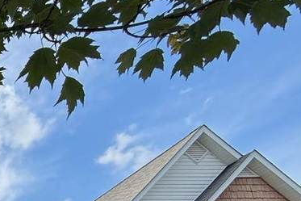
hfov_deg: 24.3
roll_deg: -0.1
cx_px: -206
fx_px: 418
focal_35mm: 50
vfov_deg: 20.0
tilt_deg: +7.1
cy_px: 358
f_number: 2.2
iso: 64
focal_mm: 2.22
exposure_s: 1/658
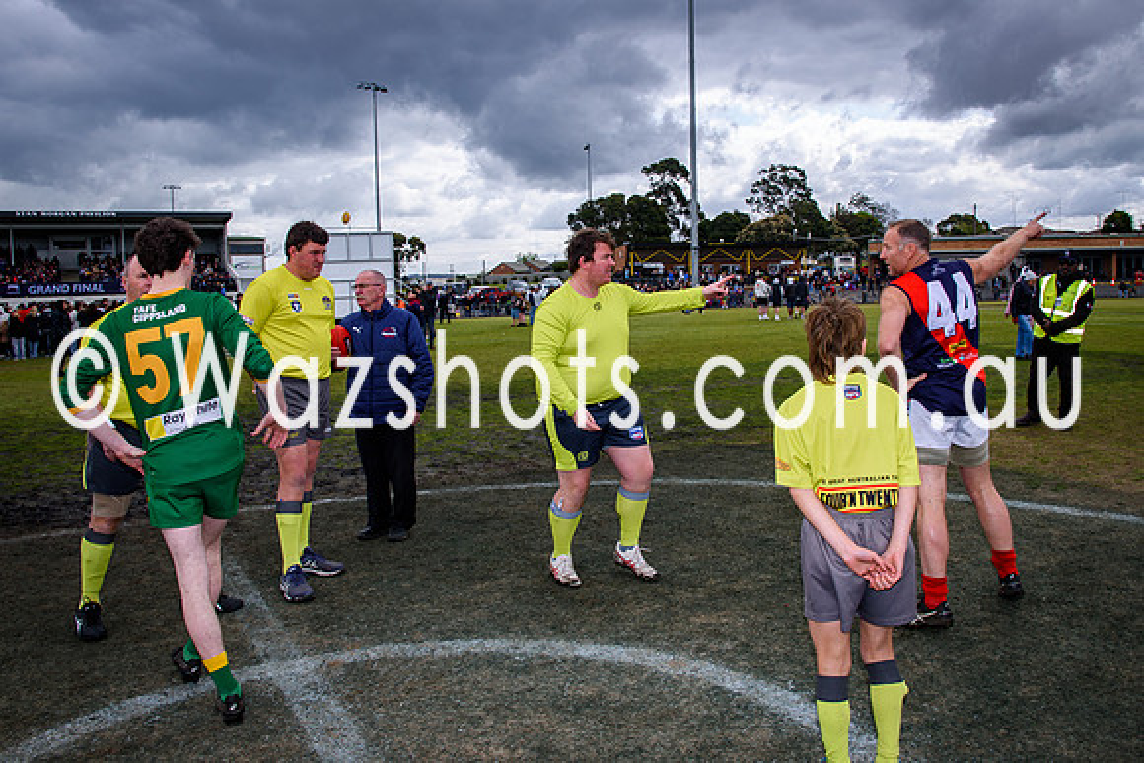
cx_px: 609
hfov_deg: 64.1
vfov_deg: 45.4
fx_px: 912
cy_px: 363
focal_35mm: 29
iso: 100
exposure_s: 1/160
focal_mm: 16
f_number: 9
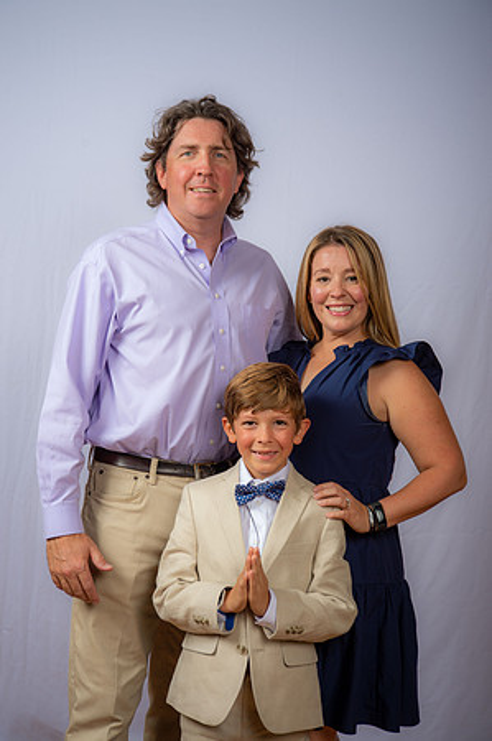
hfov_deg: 20.9
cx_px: 246
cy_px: 370
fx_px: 1335
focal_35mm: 65
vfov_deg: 31.0
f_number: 6.3
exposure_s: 1/160
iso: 250
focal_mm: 65
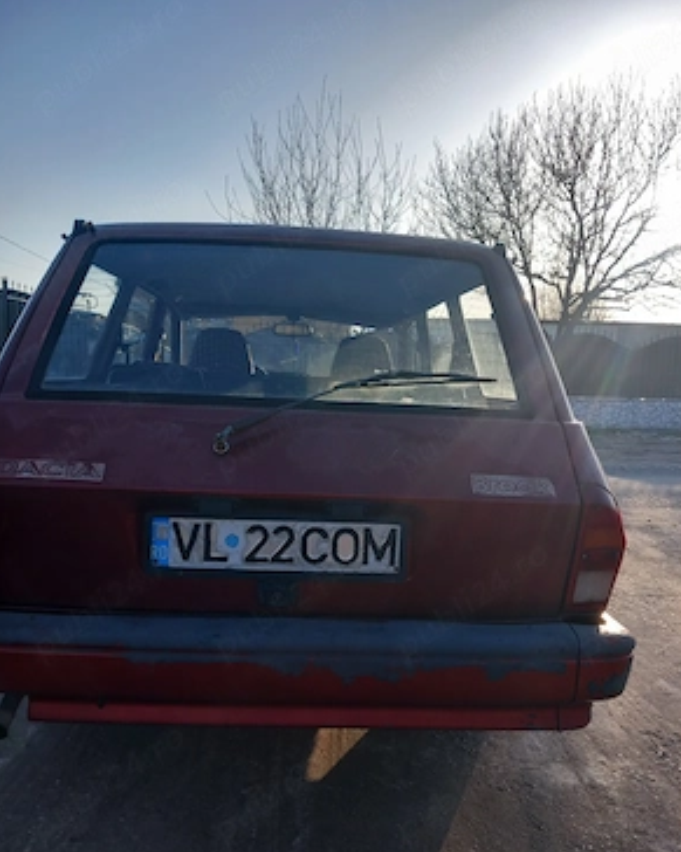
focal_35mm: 29
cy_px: 447
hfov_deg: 50.0
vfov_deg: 60.4
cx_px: 337
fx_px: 731
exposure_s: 1/145
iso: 20
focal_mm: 4
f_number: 1.8
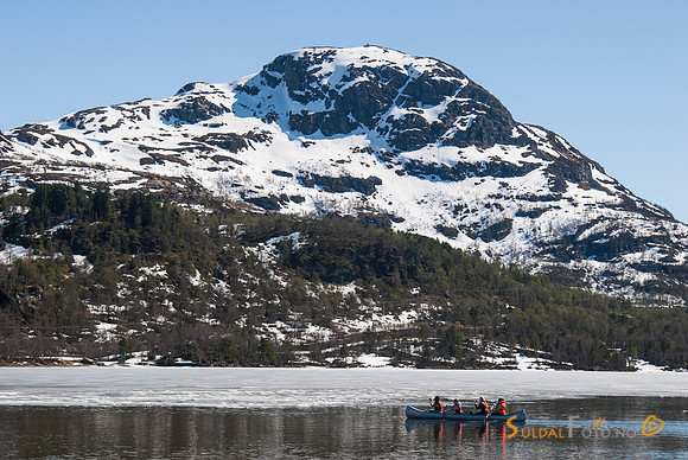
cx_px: 344
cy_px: 230
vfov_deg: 15.2
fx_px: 1722
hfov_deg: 22.6
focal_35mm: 90
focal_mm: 60
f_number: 8
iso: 100
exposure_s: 1/400
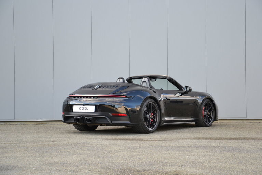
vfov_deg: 15.7
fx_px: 633
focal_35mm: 87
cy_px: 88
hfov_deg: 23.4
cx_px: 131
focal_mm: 58
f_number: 5.6
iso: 320
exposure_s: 1/125
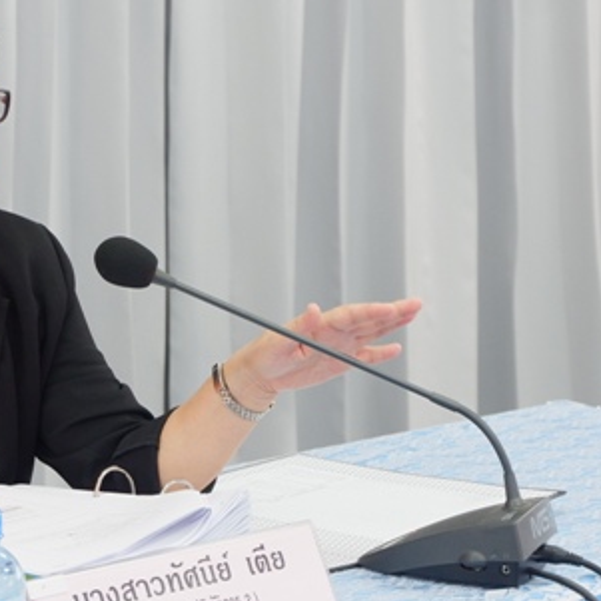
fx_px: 3123
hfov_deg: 11.0
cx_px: 246
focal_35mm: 159
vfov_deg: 11.0
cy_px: 180
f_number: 5.6
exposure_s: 1/30
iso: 800
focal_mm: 50
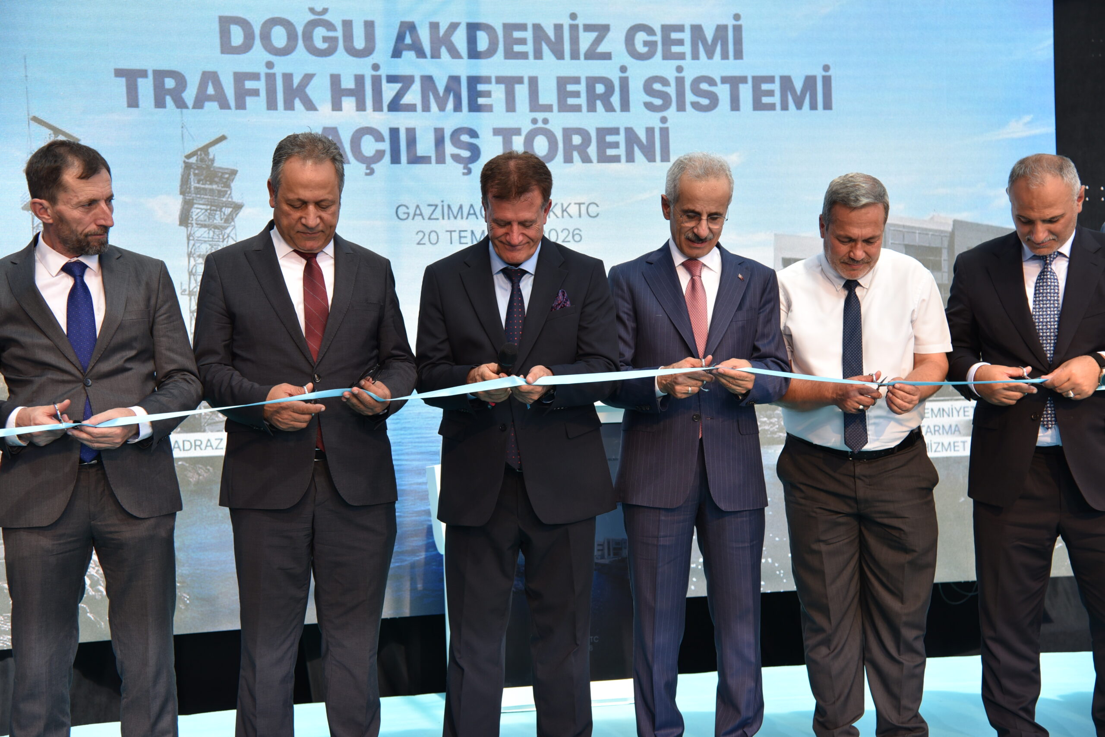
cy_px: 368
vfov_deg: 23.4
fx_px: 1780
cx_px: 552
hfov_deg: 34.5
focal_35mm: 58
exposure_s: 1/400
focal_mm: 58
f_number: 5
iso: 400
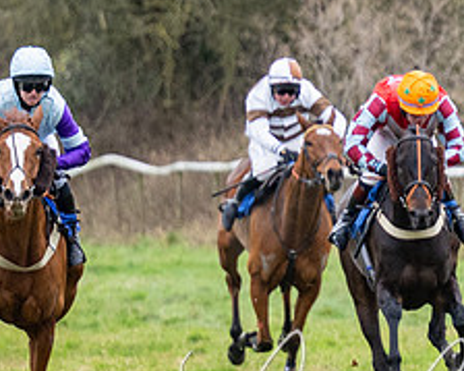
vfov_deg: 1.7
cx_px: 632
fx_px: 12779
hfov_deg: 2.1
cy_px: 227
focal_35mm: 931
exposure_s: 1/1000
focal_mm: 145
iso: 640
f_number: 2.8
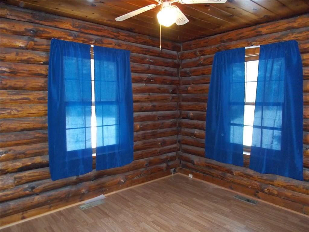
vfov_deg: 53.1
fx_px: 232
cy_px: 116
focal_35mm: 26
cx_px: 154
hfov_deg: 67.3
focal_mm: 4.6
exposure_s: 1/25
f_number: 3.2
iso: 640
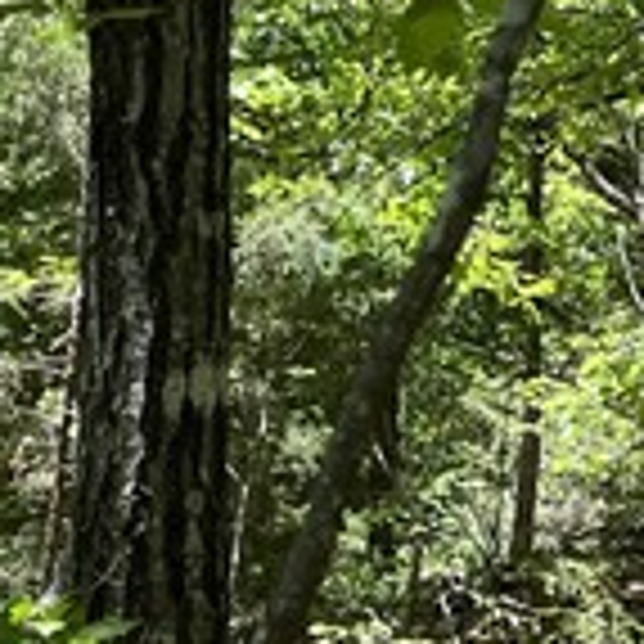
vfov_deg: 10.3
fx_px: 3452
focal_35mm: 164
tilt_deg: +11.2
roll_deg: -4.0
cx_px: 32
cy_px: -284
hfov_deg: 10.6
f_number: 1.5
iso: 50
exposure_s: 1/523
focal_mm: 5.7
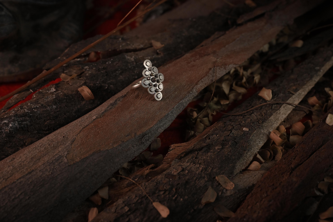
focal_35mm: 50
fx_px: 462
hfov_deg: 39.6
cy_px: 111
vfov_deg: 27.0
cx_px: 166
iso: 2000
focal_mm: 50
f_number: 7.1
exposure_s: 1/200
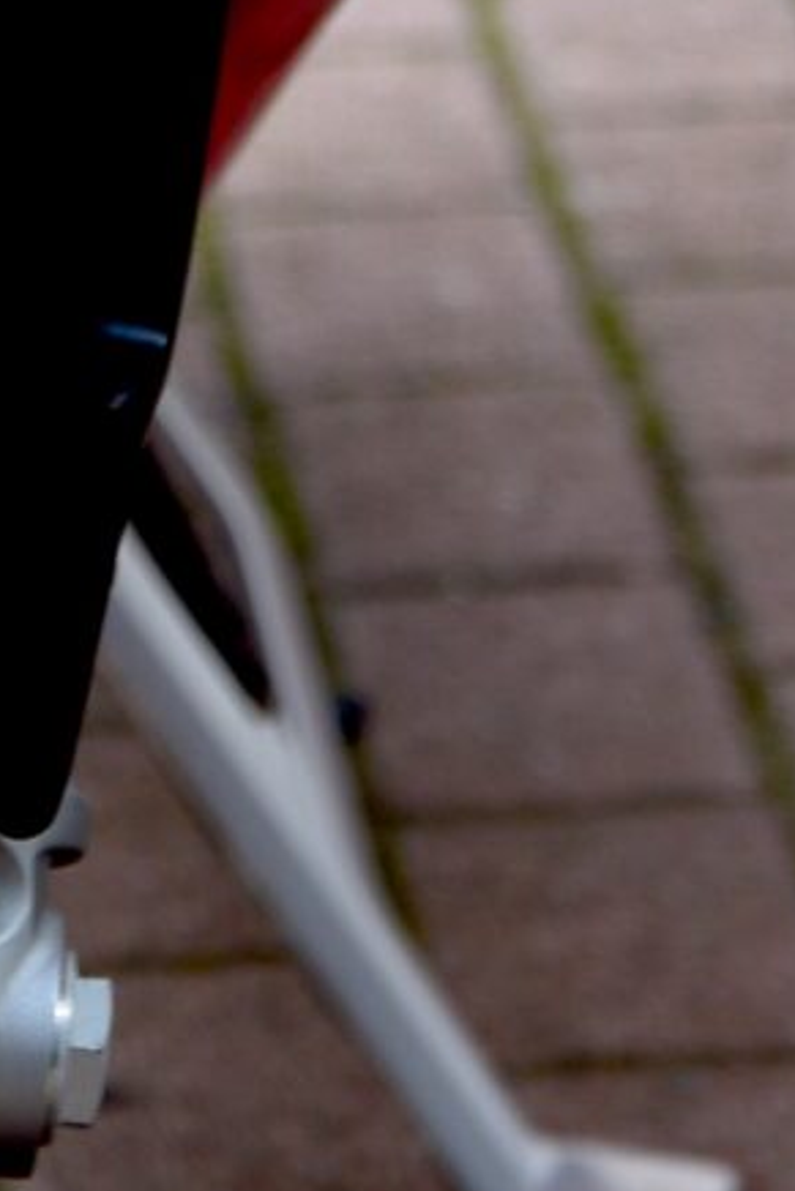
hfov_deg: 3.3
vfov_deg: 4.9
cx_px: -296
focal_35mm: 411
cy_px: -1125
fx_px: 13603
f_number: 4.5
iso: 200
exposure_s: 1/80
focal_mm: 70
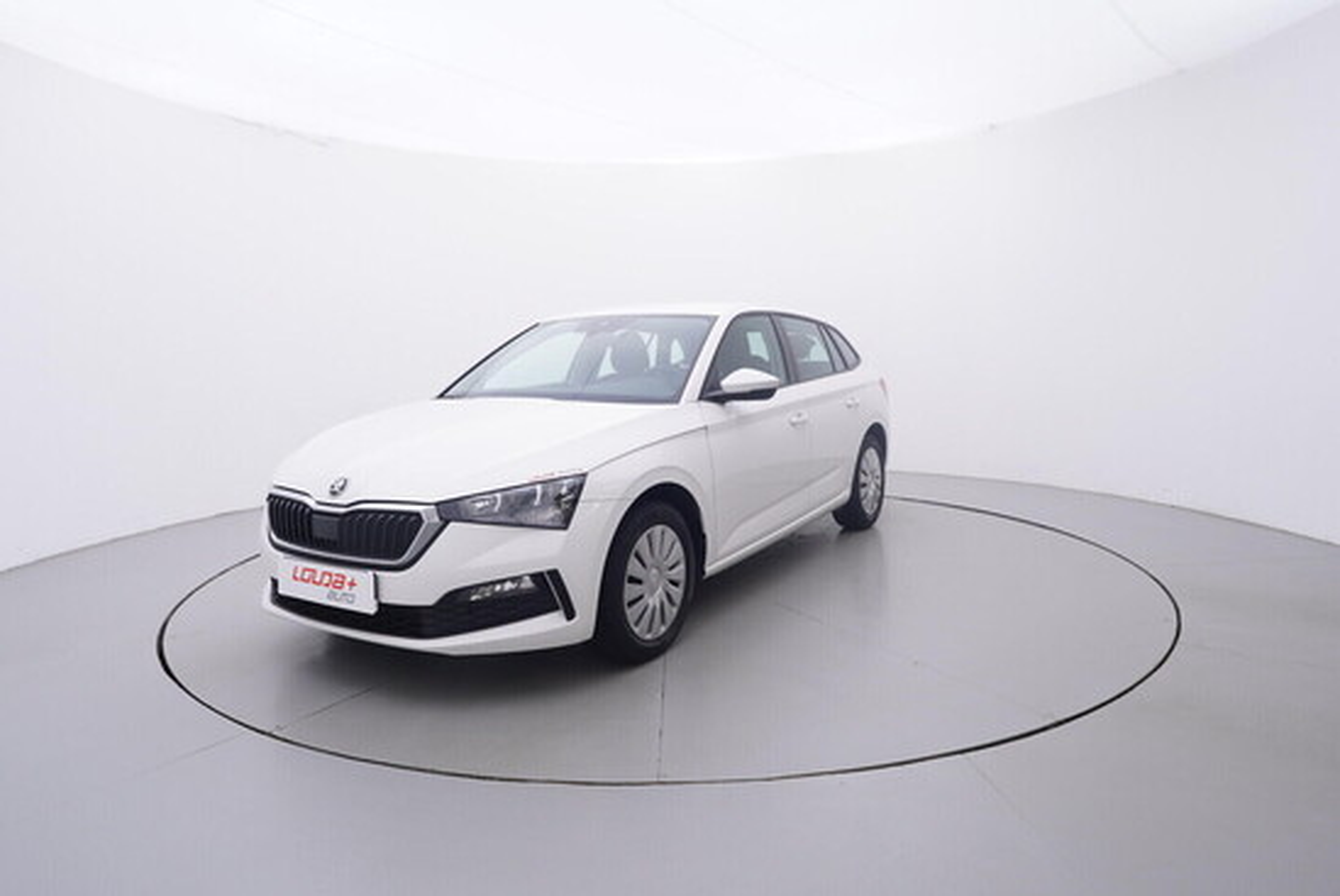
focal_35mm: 22
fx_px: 838
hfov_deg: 77.3
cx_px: 670
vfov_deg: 56.2
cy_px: 448
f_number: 5
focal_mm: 15
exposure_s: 1/80
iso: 200
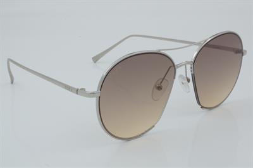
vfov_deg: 18.2
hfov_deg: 27.0
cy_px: 84
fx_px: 527
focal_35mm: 75
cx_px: 126
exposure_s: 1/3
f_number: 32
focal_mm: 50
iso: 100
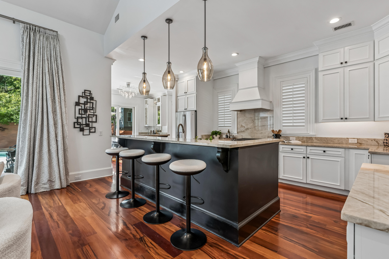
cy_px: 130
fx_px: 184
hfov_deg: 93.3
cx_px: 194
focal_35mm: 17
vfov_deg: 70.4
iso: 400
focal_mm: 17
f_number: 8
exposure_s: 1/30
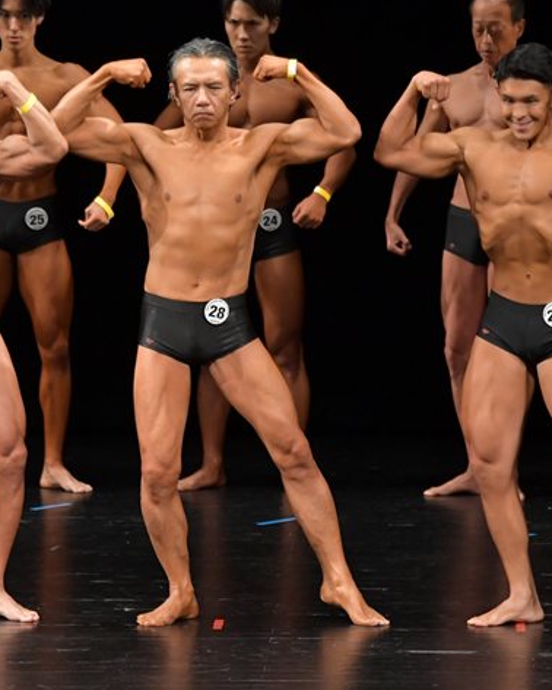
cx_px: 318
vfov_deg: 4.9
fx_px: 8010
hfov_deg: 3.9
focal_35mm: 392
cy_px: 325
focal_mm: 170
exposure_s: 1/400
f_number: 5.6
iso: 3200
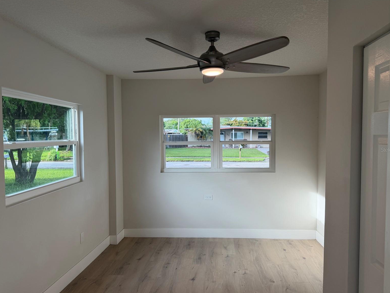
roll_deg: +1.3
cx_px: 202
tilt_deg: -3.0
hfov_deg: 69.4
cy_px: 150
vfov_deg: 54.9
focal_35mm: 25
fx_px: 282
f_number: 1.78
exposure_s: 1/281
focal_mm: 6.76
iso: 80
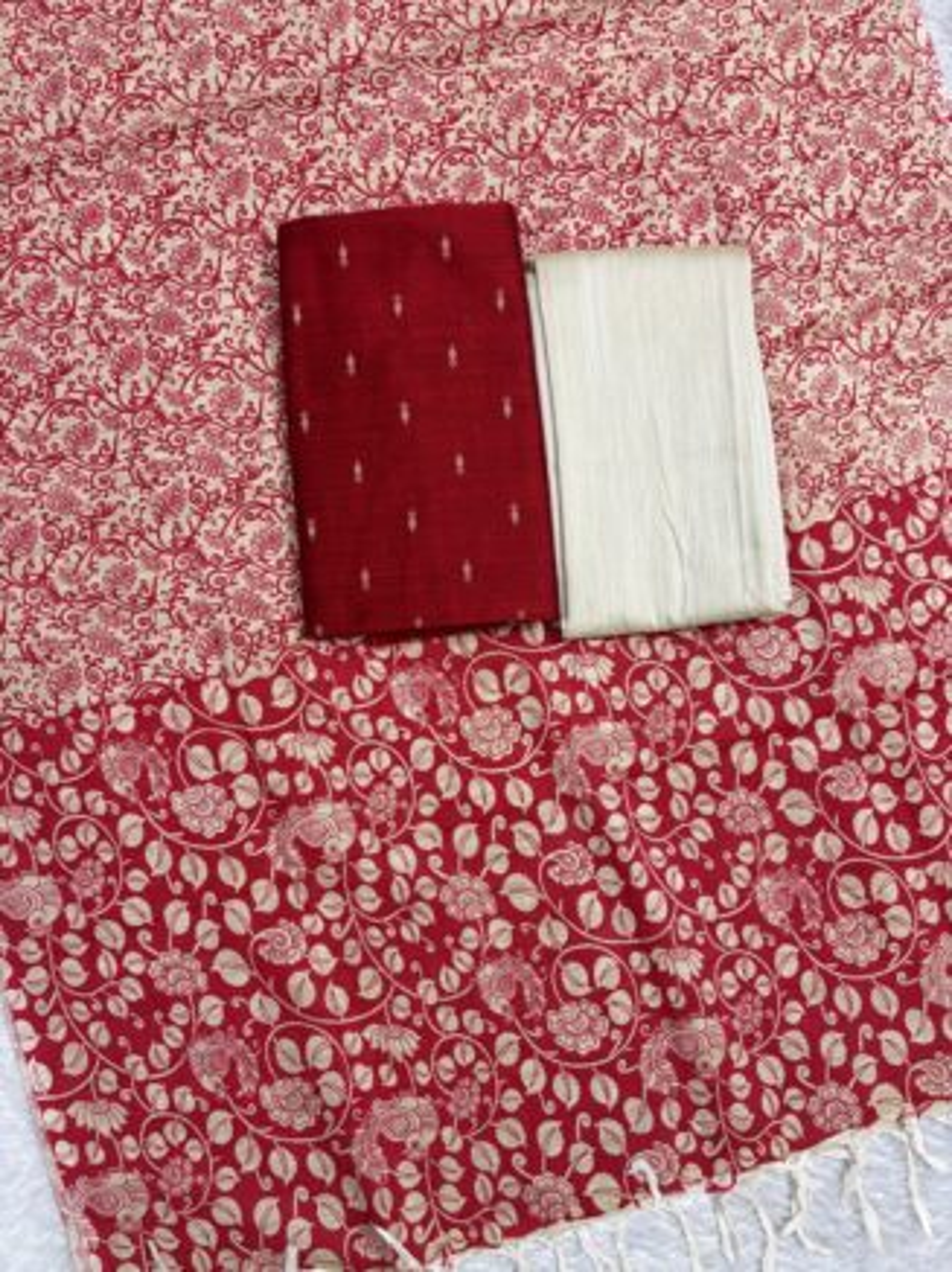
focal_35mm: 26
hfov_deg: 53.0
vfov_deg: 67.3
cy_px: 636
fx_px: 955
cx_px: 476
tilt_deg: -86.5
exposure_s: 1/50
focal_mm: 5.96
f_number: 1.6
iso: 125
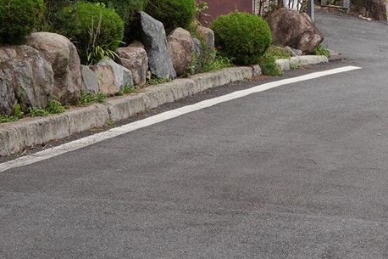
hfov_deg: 13.2
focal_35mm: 153
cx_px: 420
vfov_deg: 8.6
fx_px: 1648
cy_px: -233
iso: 100
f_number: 9
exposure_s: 1/125
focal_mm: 35
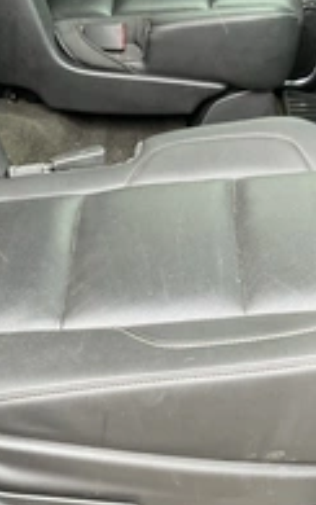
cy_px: 228
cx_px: 215
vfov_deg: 32.4
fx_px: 867
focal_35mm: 63
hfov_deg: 20.6
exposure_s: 1/60
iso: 125
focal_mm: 3
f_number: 1.8
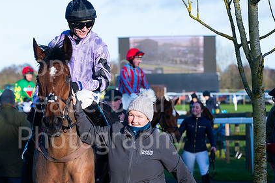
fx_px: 1016
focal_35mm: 133
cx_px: 81
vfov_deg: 10.3
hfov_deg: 15.4
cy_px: 92
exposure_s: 1/3200
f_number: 3.5
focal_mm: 77
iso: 320
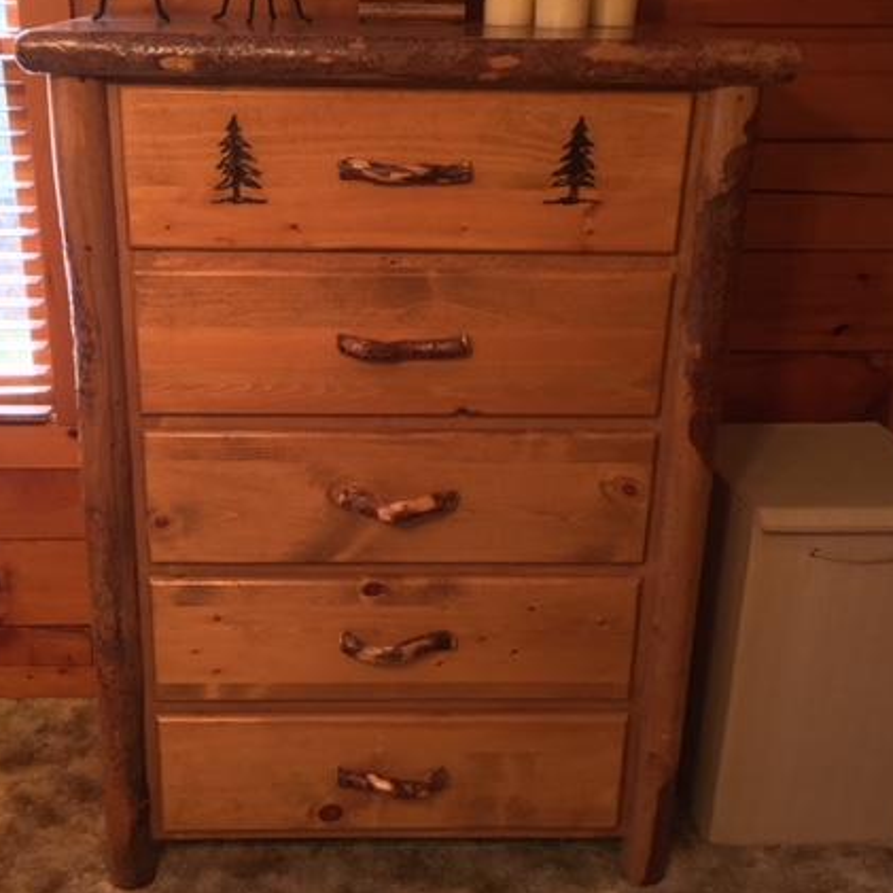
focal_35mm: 39
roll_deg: -0.8
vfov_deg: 42.8
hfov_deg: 42.7
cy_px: 392
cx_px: 373
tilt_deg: -19.3
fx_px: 1138
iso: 200
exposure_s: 1/30
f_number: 2.2
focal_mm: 4.15
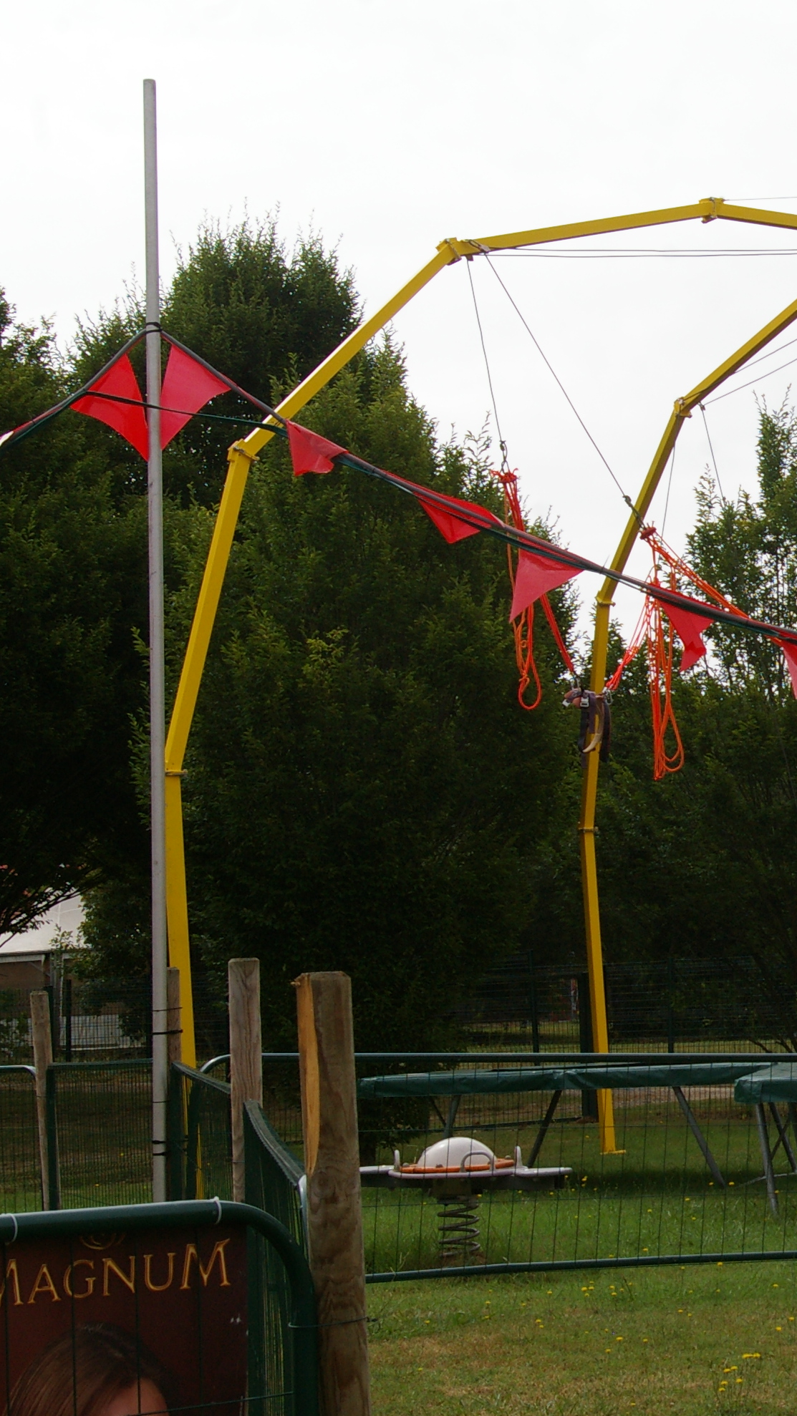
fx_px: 2960
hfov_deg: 14.7
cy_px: 704
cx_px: 1037
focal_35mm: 79
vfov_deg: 26.9
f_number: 13
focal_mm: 33
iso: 400
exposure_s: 1/500
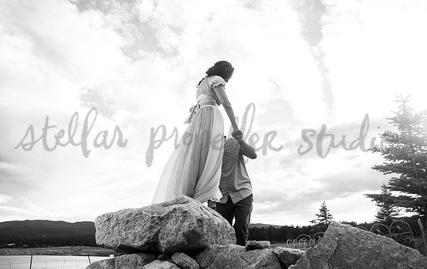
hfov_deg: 65.5
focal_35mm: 28
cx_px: 214
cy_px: 142
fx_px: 332
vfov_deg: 44.2
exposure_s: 1/200
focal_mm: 28
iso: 100
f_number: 6.3
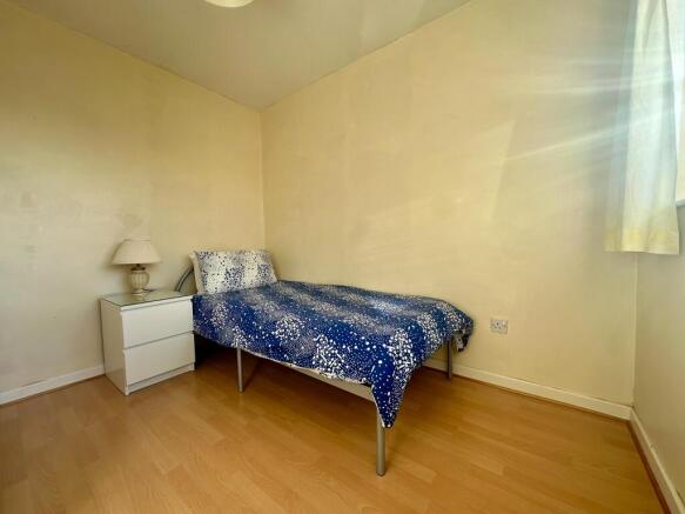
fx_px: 277
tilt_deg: -3.1
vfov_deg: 85.7
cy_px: 257
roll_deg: +1.4
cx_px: 342
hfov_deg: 102.1
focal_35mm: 14
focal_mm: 2.22
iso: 40
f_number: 2.2
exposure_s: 1/277
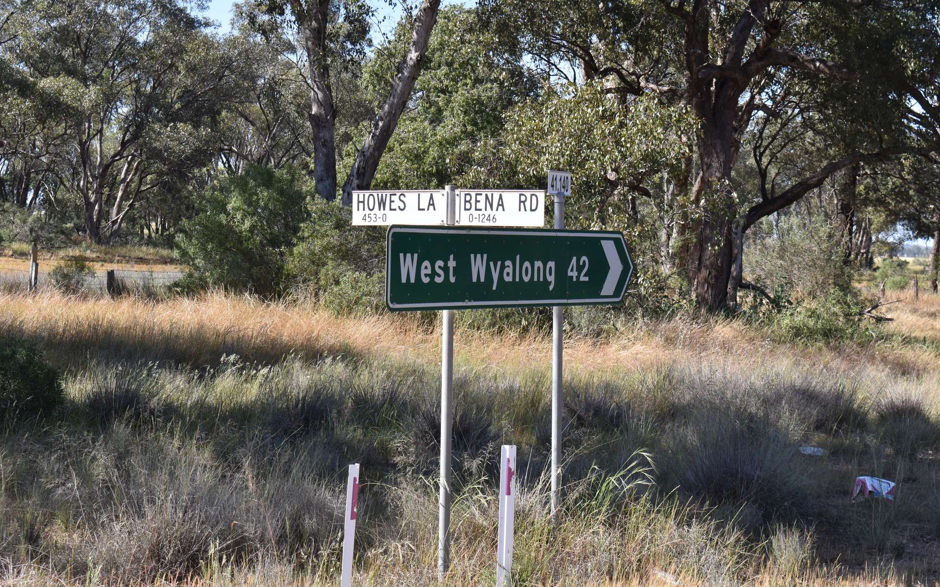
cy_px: 277
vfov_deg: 15.5
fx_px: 2165
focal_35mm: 85
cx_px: 470
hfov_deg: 24.5
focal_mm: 55
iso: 280
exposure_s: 1/250
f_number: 8
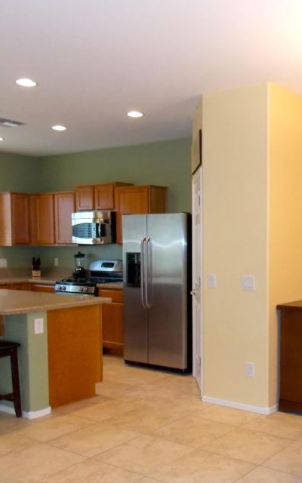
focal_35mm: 39
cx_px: 261
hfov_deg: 31.5
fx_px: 514
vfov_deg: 50.2
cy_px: 275
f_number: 3.1
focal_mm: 4
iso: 250
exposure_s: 1/30
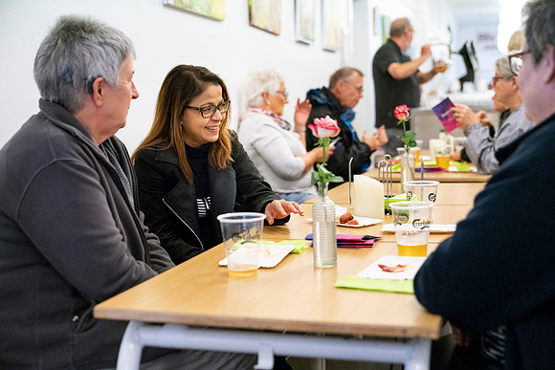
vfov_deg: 27.0
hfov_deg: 39.6
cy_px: 185
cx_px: 278
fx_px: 771
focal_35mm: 50
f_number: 2.8
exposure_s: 1/250
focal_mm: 50
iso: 10000
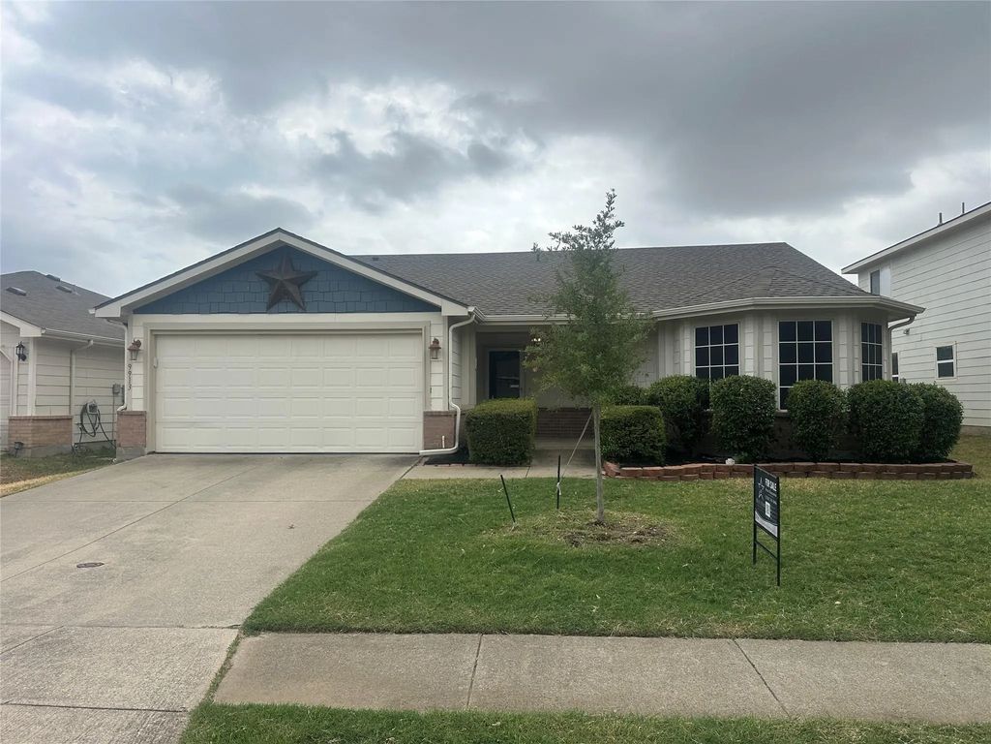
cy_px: 372
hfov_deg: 71.6
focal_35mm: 24
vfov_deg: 56.8
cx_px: 496
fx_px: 687
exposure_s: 1/7576
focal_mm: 6.86
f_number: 1.78
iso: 80
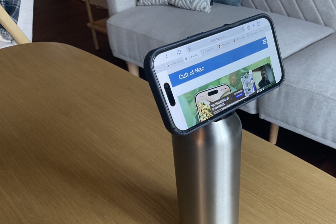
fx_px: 355
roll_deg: +0.1
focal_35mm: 38
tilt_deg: -37.2
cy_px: 151
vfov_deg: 34.7
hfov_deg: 50.2
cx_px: 210
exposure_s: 1/60
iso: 160
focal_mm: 3
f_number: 1.8
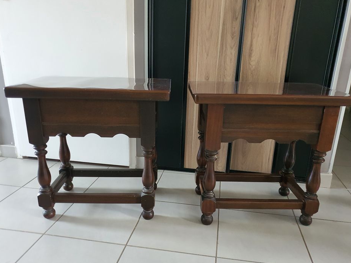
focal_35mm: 28
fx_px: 284
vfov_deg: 49.7
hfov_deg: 63.5
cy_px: 141
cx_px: 181
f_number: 1.5
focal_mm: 4.3
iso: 500
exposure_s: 1/50
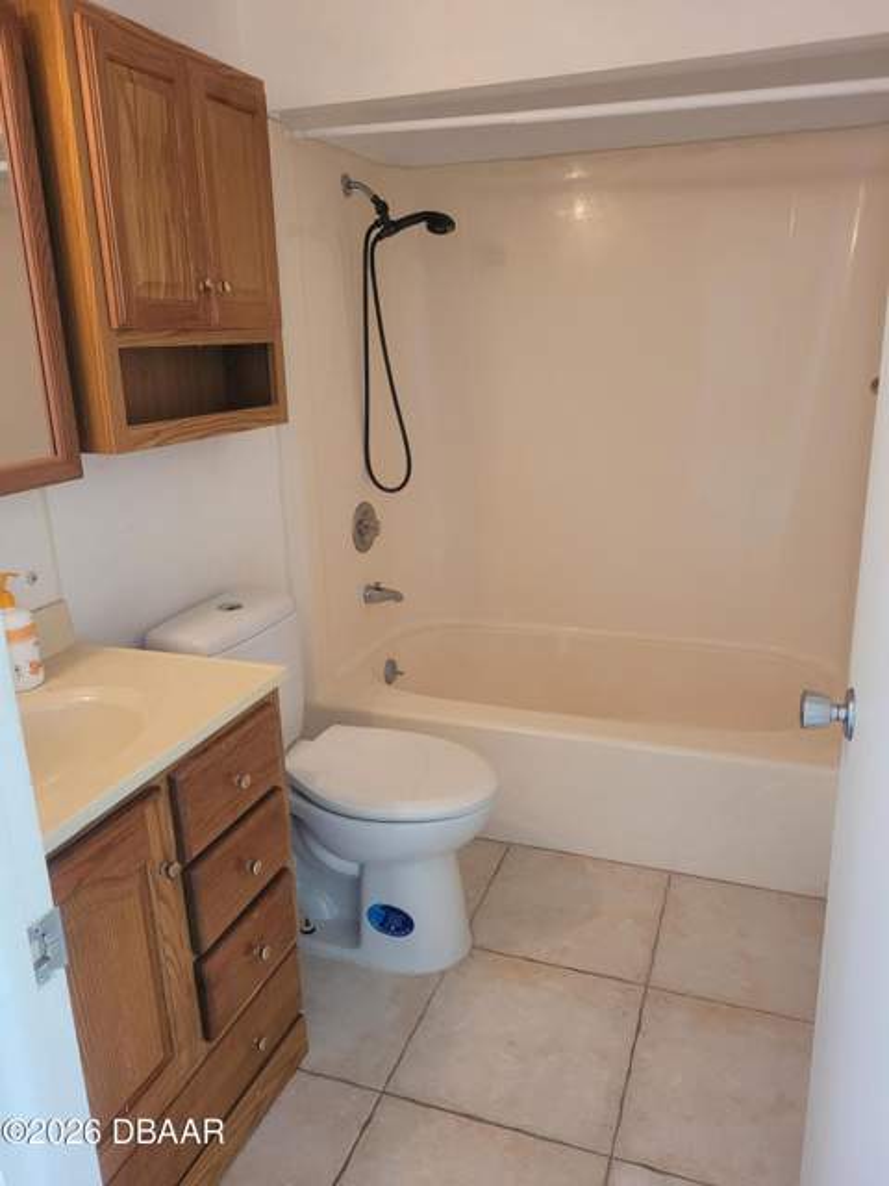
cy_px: 593
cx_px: 444
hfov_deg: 53.1
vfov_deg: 67.3
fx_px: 890
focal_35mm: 26
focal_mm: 5.4
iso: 250
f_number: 1.8
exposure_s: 1/40
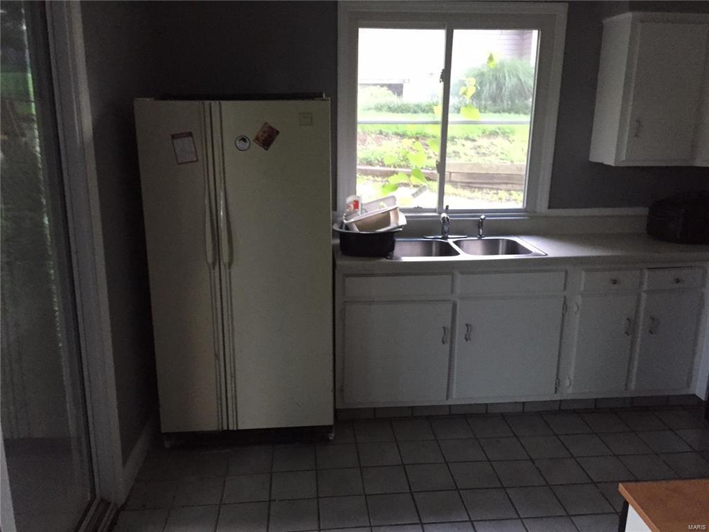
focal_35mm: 29
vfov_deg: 48.2
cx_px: 354
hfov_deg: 61.7
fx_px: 594
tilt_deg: -14.9
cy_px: 266
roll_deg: -0.7
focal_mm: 4.15
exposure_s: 1/30
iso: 250
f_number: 2.2
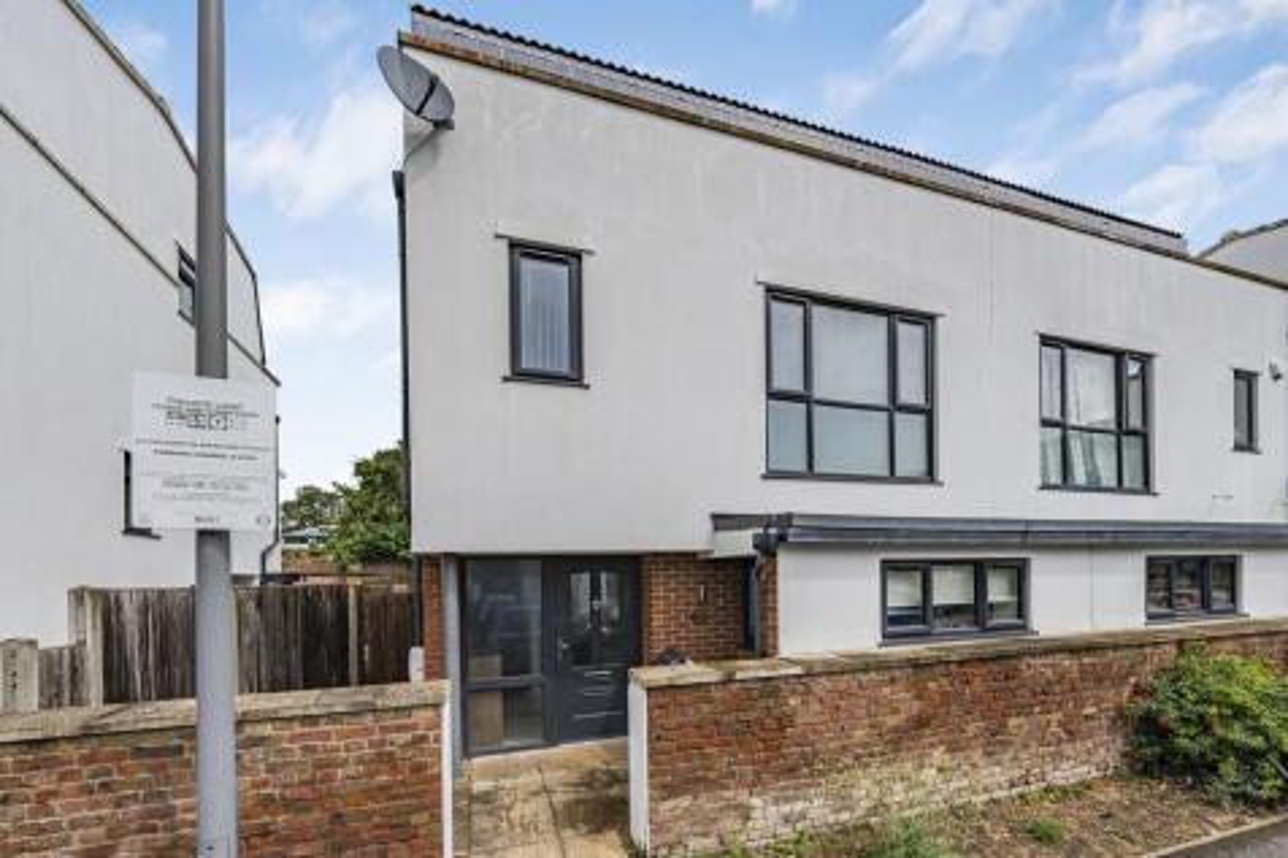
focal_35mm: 12
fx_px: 429
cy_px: 429
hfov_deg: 112.6
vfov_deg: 90.0
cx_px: 644
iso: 320
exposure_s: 1/1250
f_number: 9
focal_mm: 12
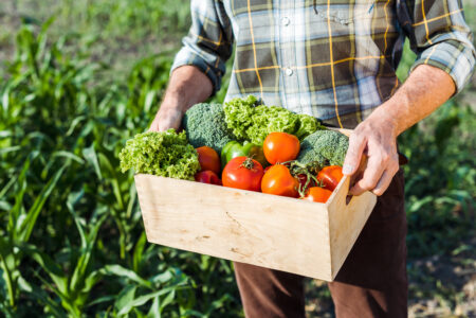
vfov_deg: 27.0
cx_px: 238
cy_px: 159
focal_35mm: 50
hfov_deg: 39.6
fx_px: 661
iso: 100
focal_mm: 50
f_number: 3.5
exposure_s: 1/800
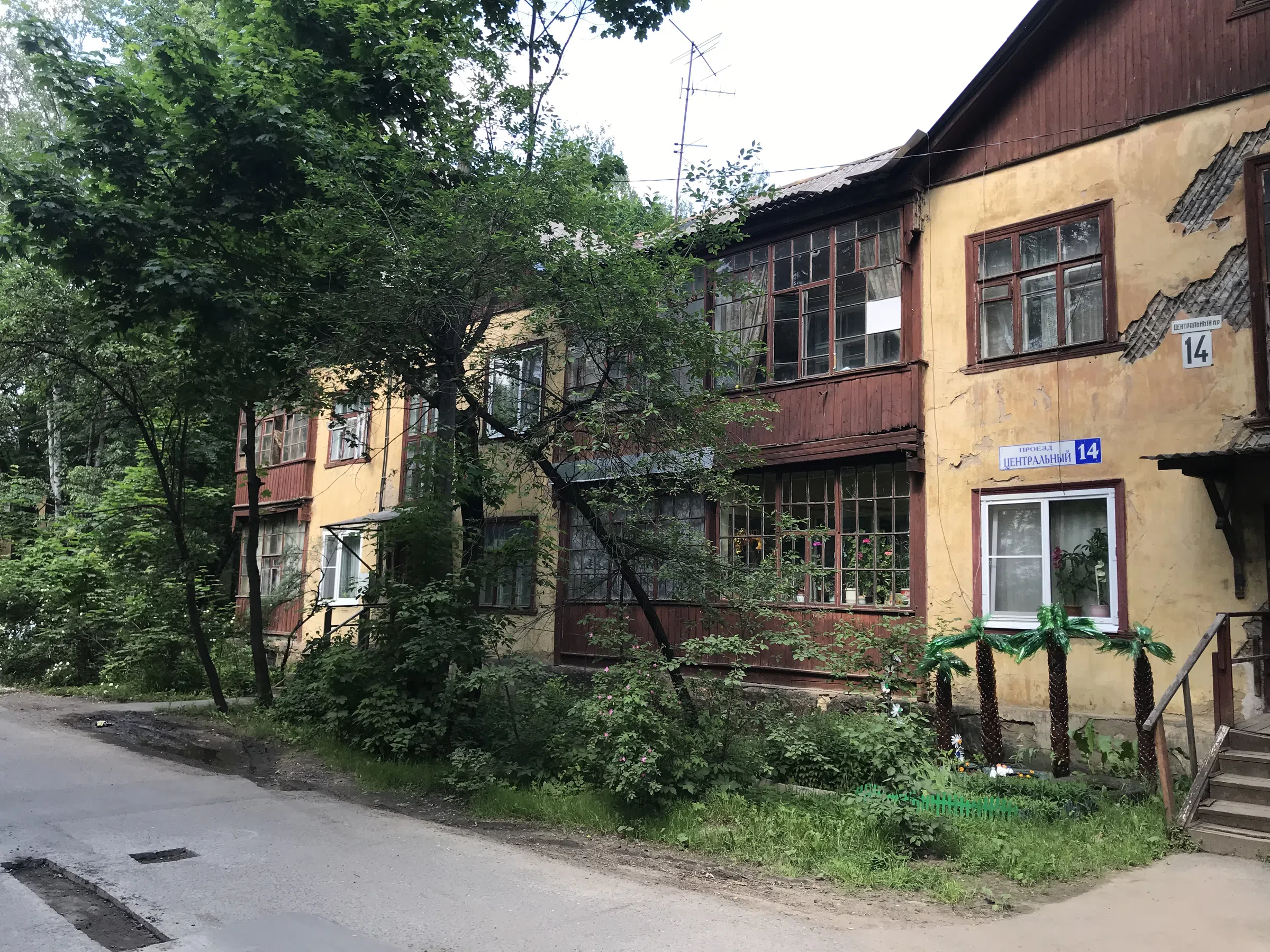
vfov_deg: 49.7
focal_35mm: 28
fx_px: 1027
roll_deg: -0.5
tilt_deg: +10.7
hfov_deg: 63.4
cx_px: 635
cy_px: 476
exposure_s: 1/370
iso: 20
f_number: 1.8
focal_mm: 3.99
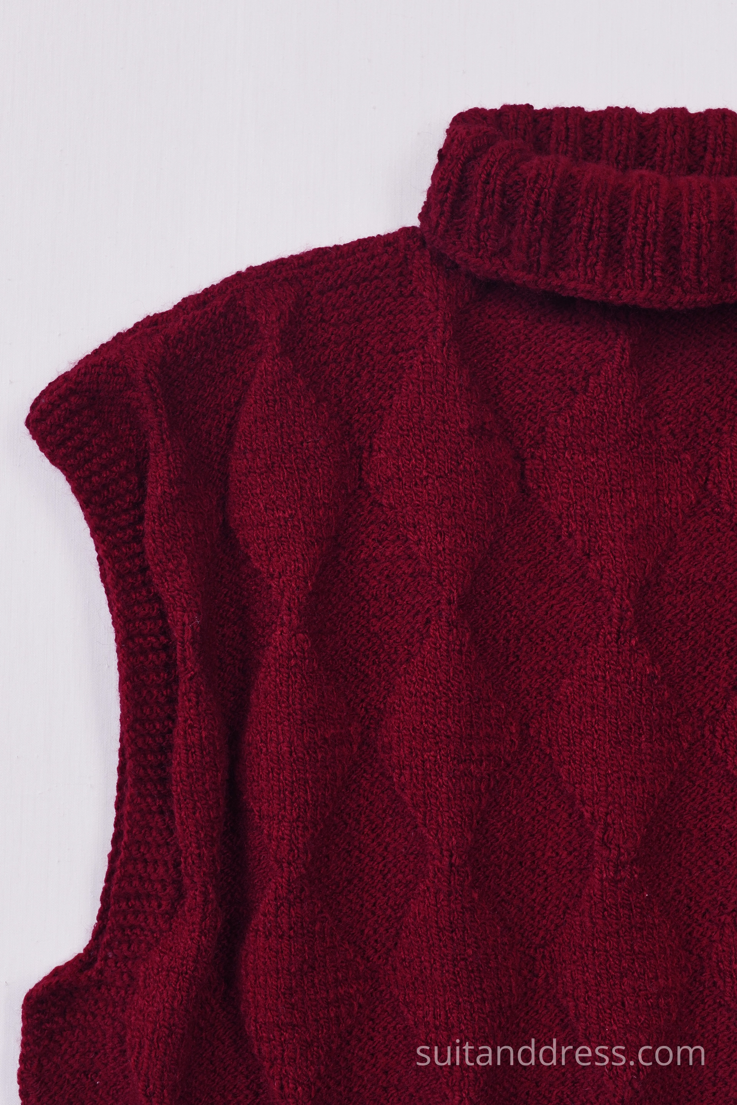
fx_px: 1474
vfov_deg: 41.1
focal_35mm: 48
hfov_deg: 28.1
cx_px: 368
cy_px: 552
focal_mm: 32
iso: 320
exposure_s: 1/60
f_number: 7.1
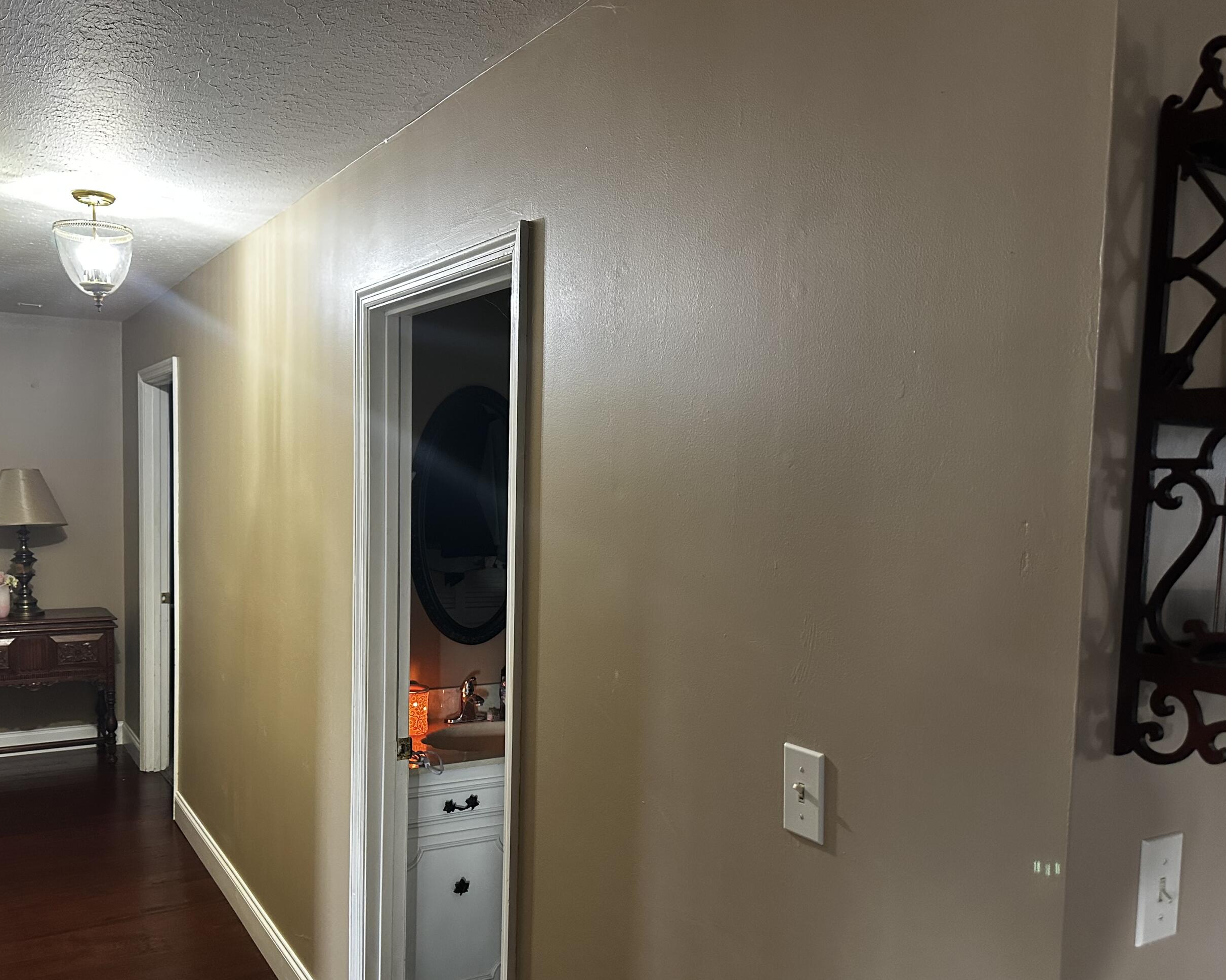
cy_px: 558
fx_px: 1052
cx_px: 573
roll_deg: -1.0
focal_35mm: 29
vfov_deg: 49.8
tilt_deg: -3.3
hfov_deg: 60.4
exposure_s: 1/60
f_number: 1.78
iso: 500
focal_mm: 6.86
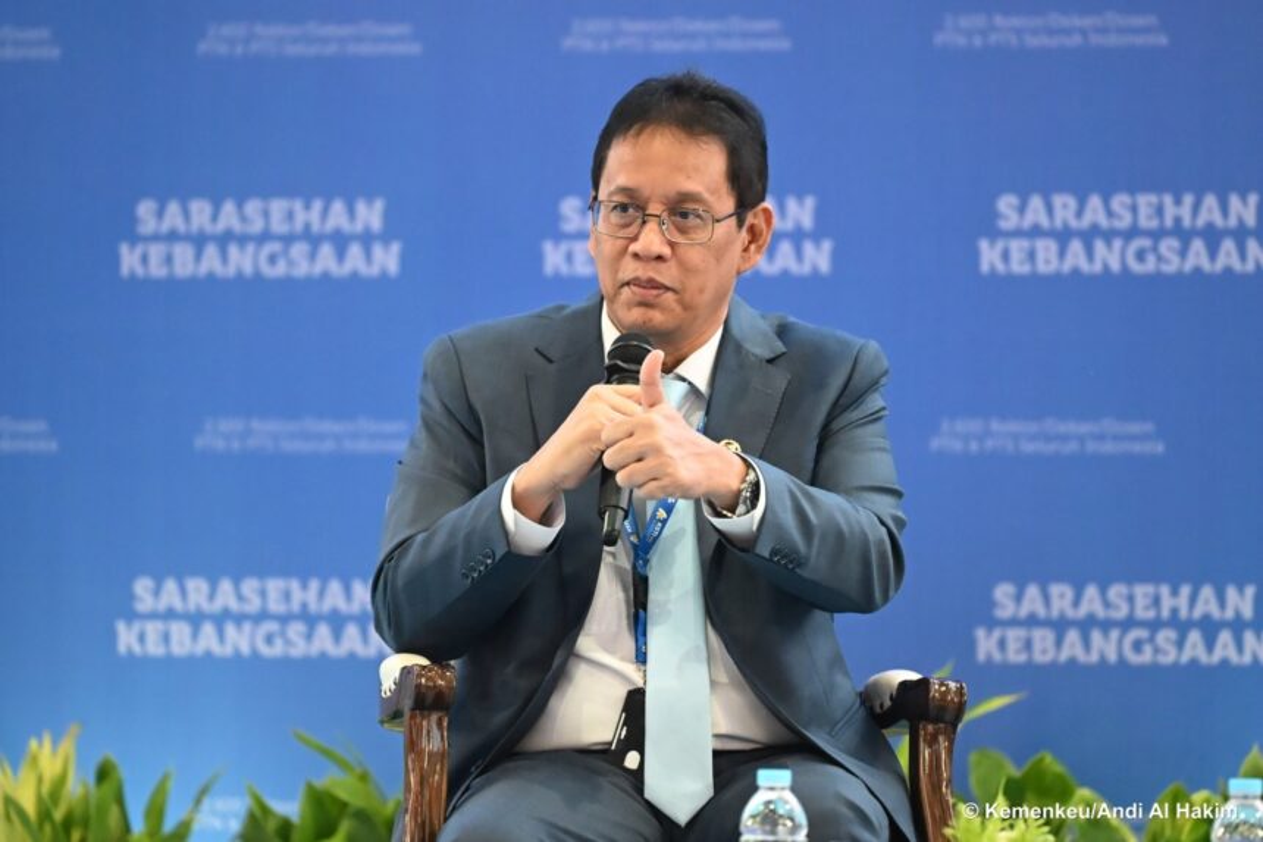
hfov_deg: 6.9
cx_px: 632
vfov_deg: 4.6
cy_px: 421
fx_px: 10522
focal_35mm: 300
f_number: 2.8
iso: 6400
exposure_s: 1/500
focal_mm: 200
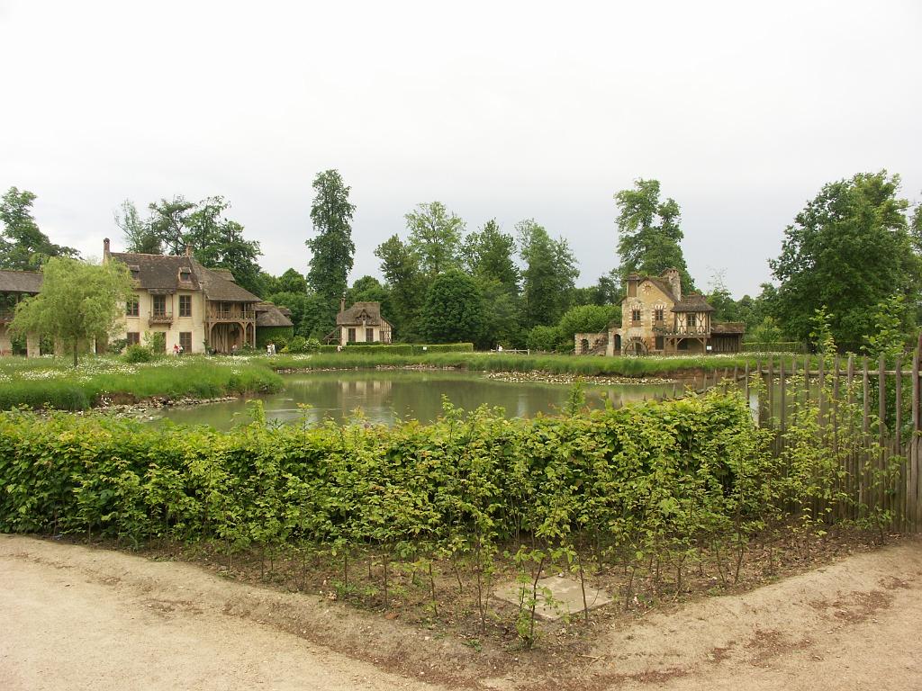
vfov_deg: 49.7
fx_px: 746
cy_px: 346
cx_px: 461
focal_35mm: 28
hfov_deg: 63.4
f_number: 5.6
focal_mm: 7.2
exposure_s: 1/80
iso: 64
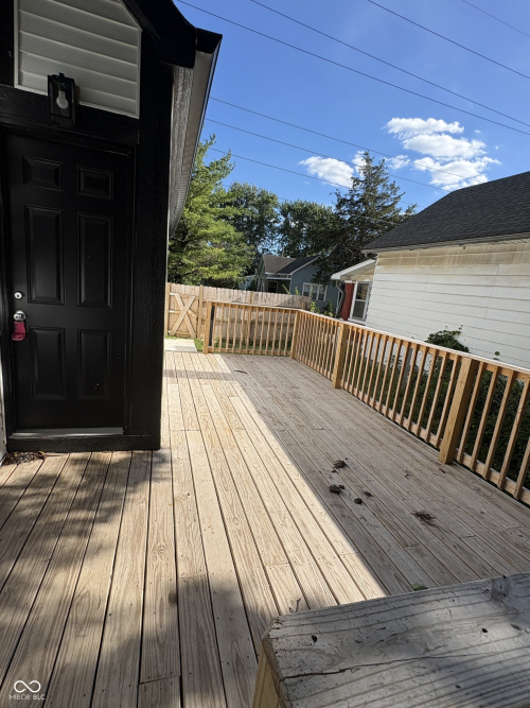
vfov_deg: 102.1
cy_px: 354
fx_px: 286
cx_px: 265
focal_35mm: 14
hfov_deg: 85.7
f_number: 2.2
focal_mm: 2.22
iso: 50
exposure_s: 1/1667
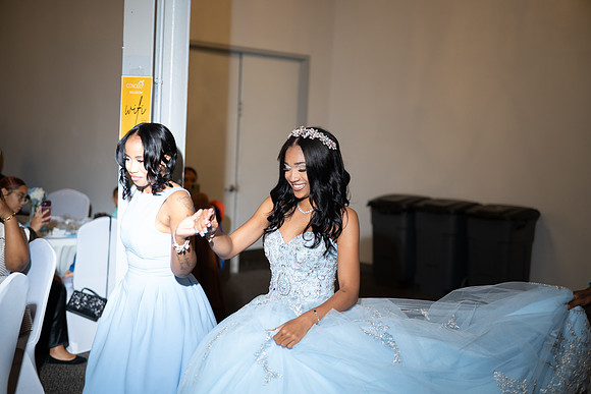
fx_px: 854
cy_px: 197
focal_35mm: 52
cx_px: 296
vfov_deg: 26.0
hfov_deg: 38.2
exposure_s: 1/125
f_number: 1.8
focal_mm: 50
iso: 800
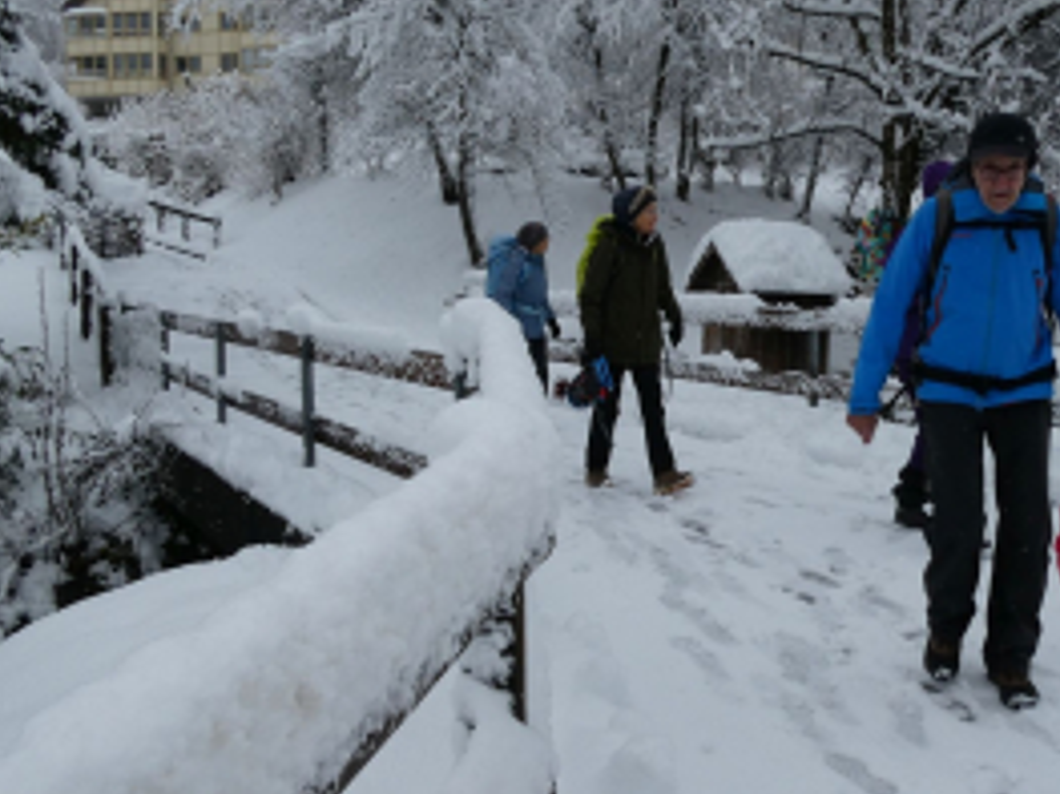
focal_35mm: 39
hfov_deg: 47.6
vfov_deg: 36.8
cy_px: 363
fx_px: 1194
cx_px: 635
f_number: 3.3
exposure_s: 1/250
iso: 80
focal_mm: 4.3
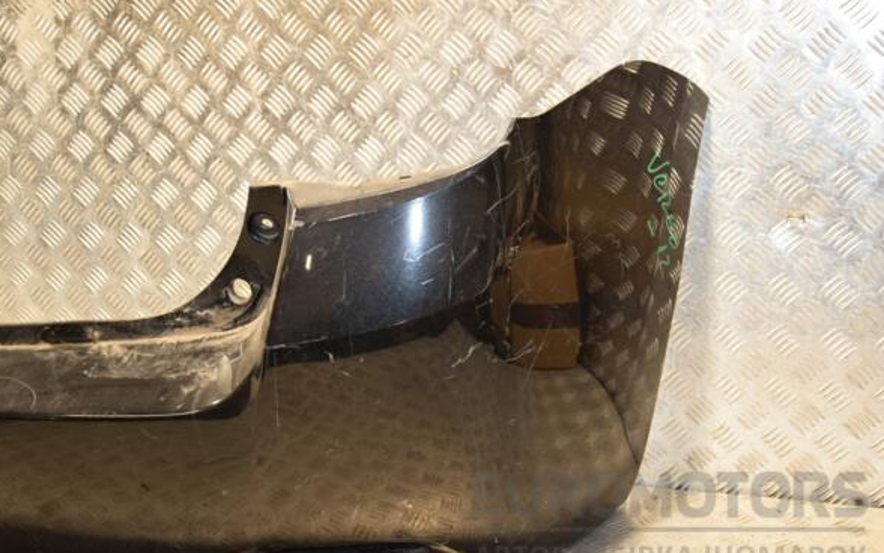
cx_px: 445
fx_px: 1277
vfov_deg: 24.4
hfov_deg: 38.2
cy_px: 295
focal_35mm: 53
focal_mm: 34
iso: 800
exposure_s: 1/80
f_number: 5
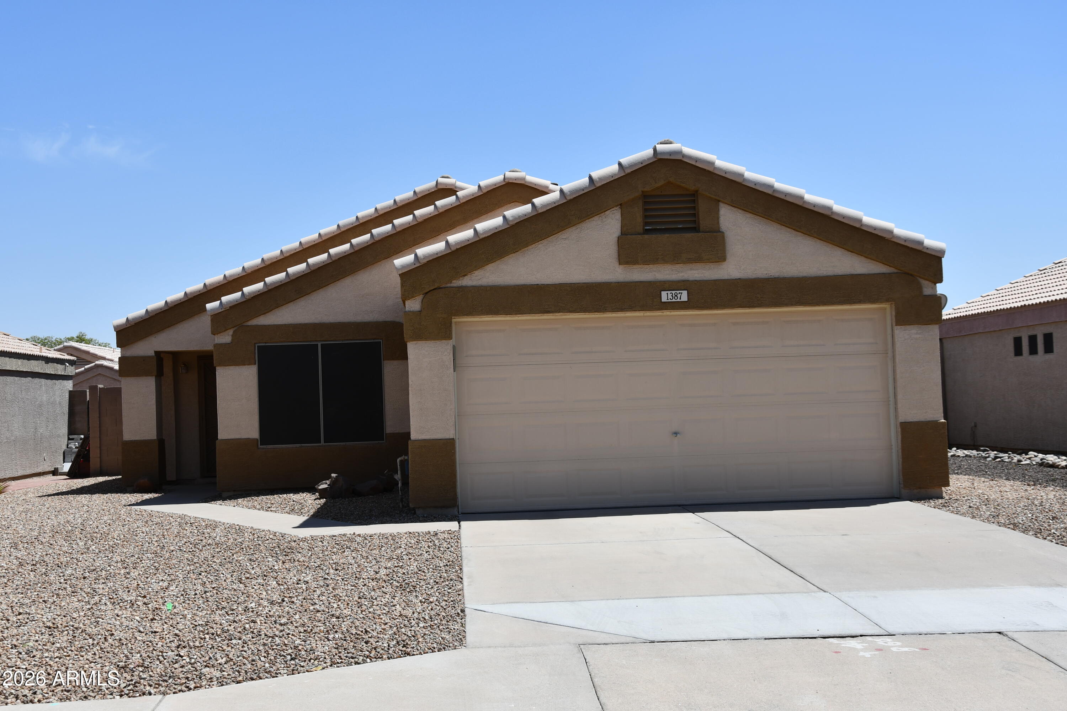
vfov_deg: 29.9
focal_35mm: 45
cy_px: 356
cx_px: 534
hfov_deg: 43.6
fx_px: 1334
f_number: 9
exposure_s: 1/320
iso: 100
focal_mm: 30
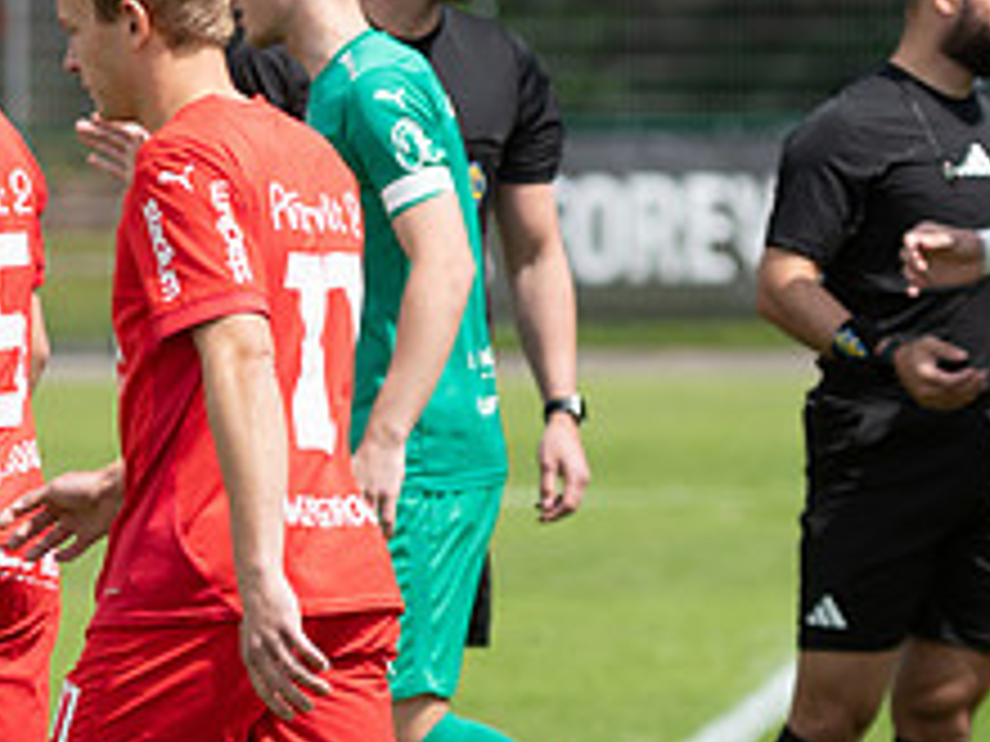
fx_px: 16416
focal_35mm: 574
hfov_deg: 3.5
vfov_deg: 2.6
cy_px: 420
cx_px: 477
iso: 110
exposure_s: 1/2000
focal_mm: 150
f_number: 3.2
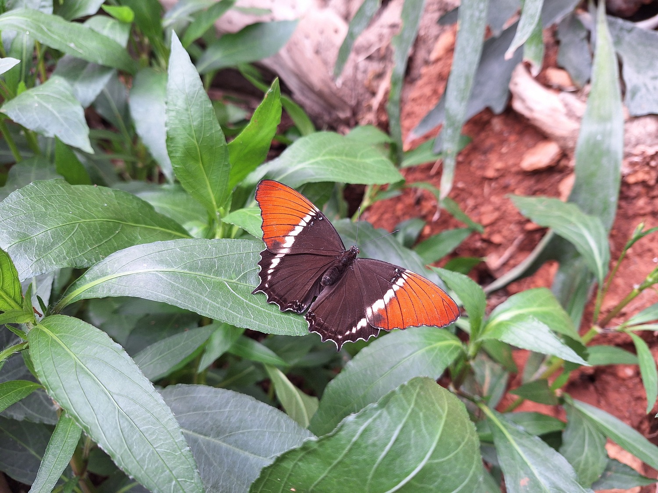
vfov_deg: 58.9
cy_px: 246
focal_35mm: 23
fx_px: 437
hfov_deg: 73.9
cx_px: 329
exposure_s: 1/143
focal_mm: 5.54
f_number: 1.8
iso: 40
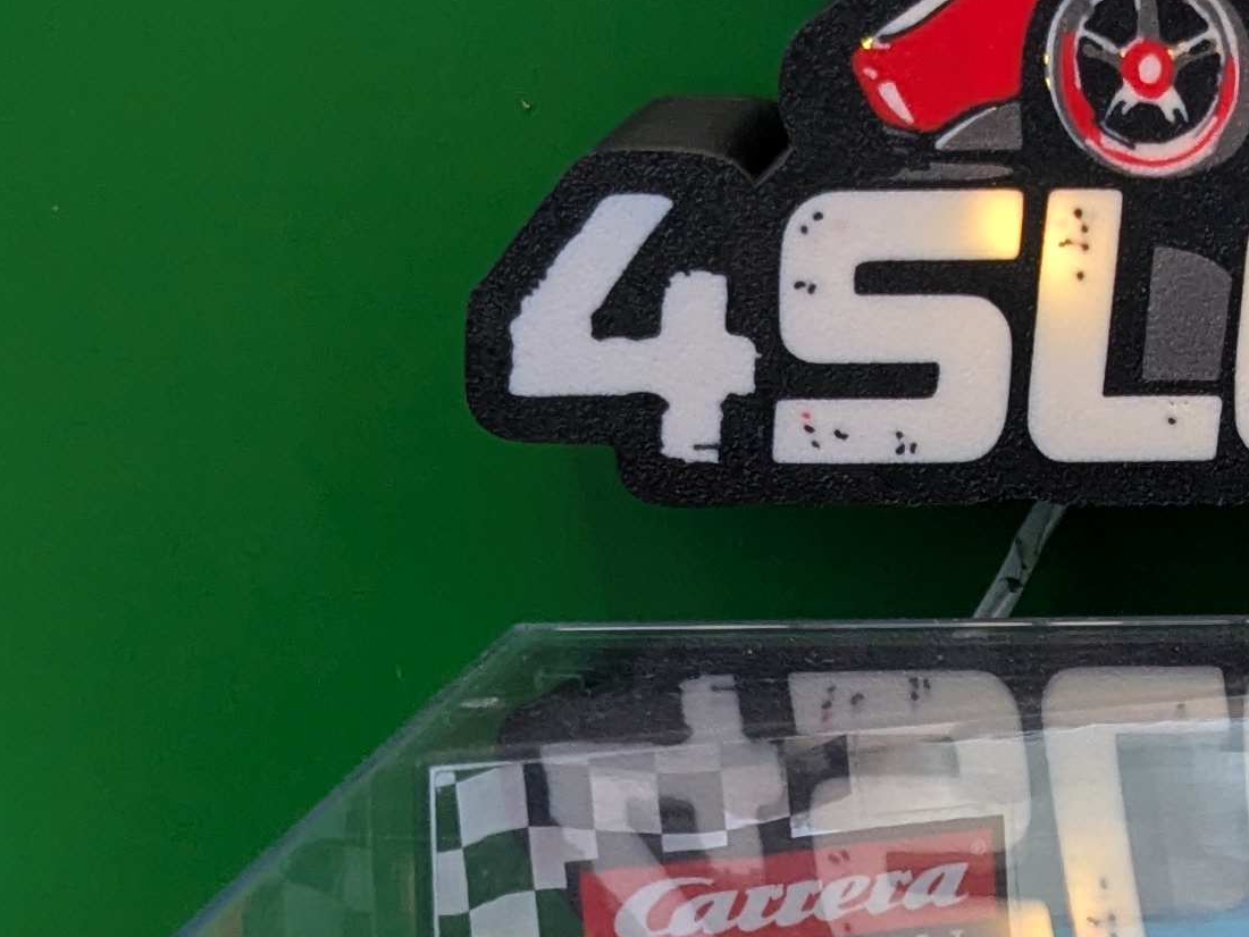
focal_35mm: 99
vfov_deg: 14.8
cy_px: 864
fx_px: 3572
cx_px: 1486
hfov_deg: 18.8
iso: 154
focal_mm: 4.38
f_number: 1.73
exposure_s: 1/99.9
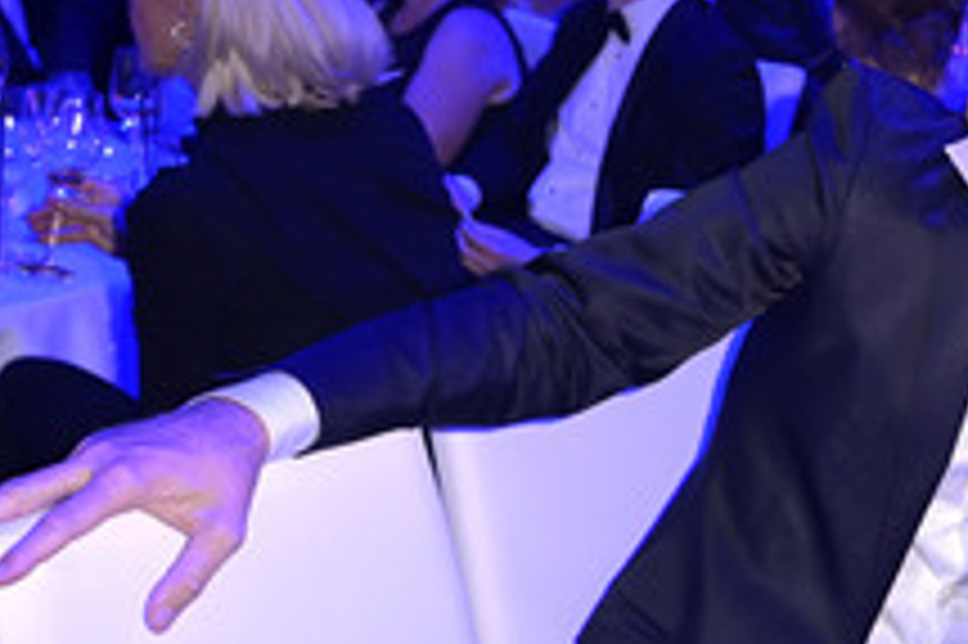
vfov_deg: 20.8
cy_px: 405
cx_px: 849
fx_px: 1746
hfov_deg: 29.8
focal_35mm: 65
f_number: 4
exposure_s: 1/60
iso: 1250
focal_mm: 31
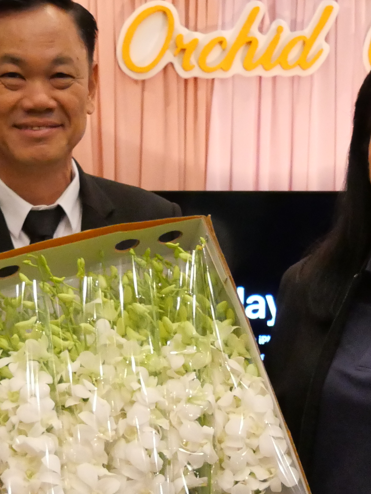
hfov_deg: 15.4
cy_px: 483
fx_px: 1372
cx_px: 184
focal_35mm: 96
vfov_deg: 19.9
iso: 3200
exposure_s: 1/100
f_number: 4
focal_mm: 15
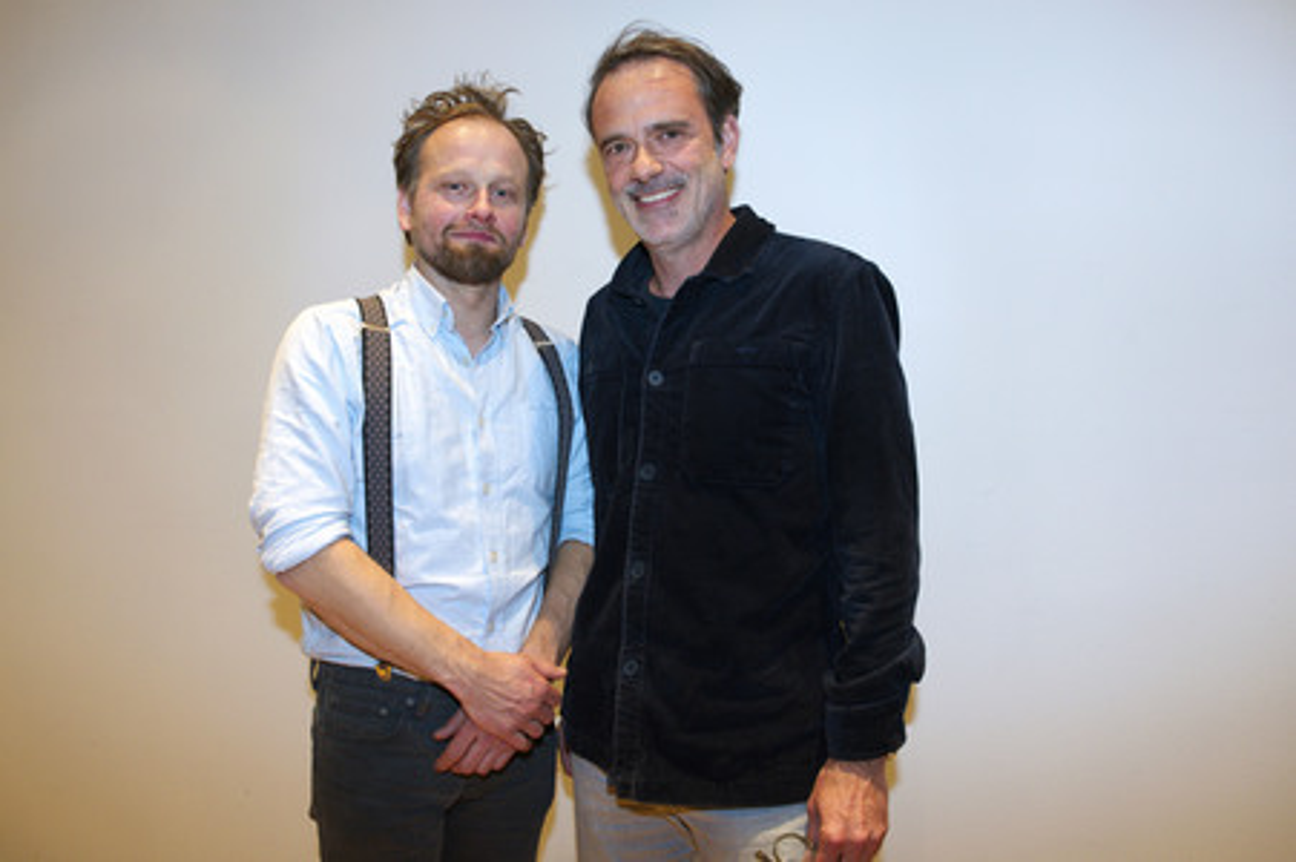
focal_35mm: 26
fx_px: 935
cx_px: 648
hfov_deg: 69.4
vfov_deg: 49.5
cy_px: 431
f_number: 5
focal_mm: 26
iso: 1250
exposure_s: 1/100
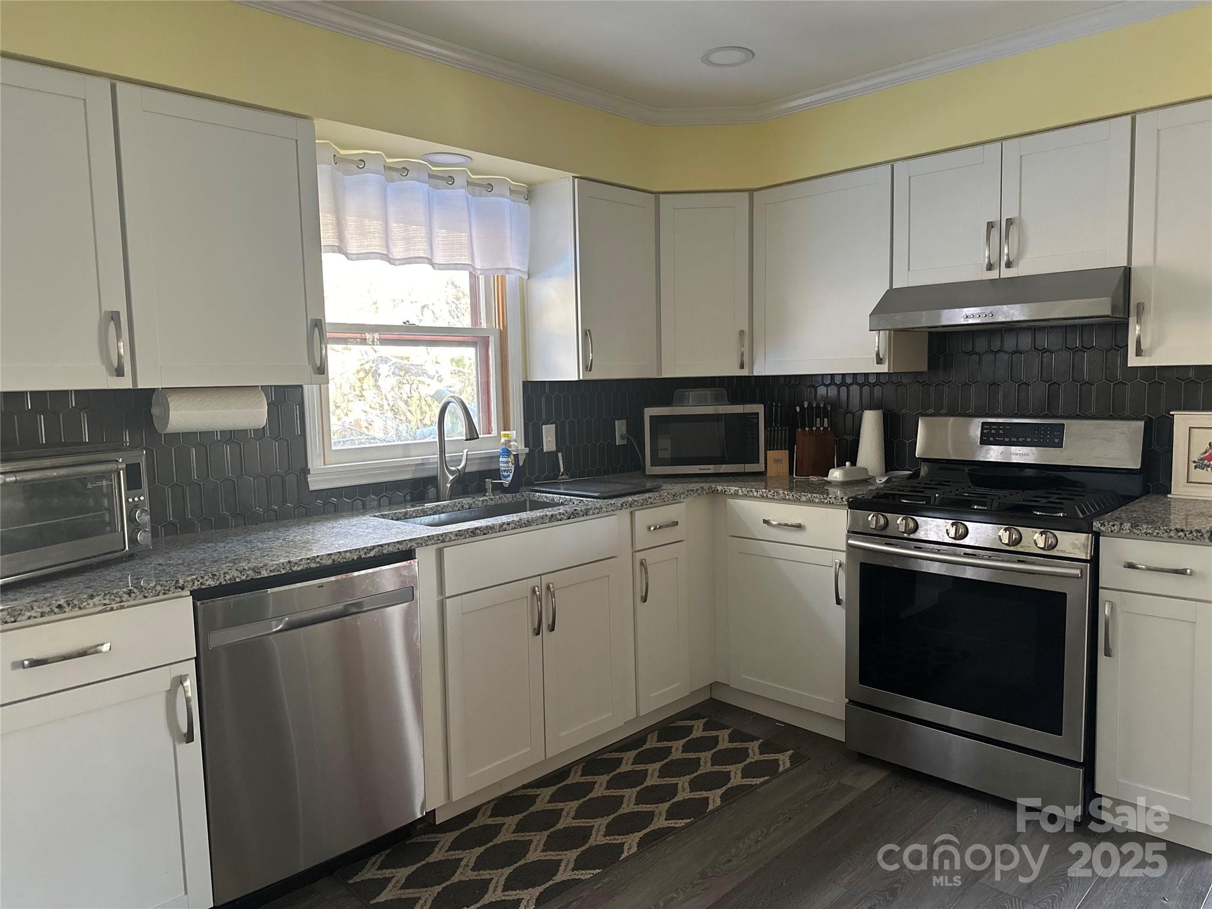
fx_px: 840
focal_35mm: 24
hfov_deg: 71.6
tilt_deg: -6.9
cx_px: 606
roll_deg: +1.7
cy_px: 454
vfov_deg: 56.8
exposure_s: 1/60
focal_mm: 6.86
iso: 640
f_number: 1.78
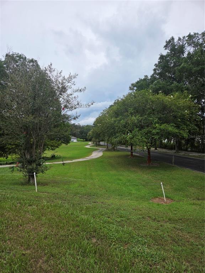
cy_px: 136
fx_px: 182
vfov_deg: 73.9
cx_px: 102
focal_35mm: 23
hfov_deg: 58.9
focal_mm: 5.4
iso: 80
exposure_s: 1/6217
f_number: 1.8
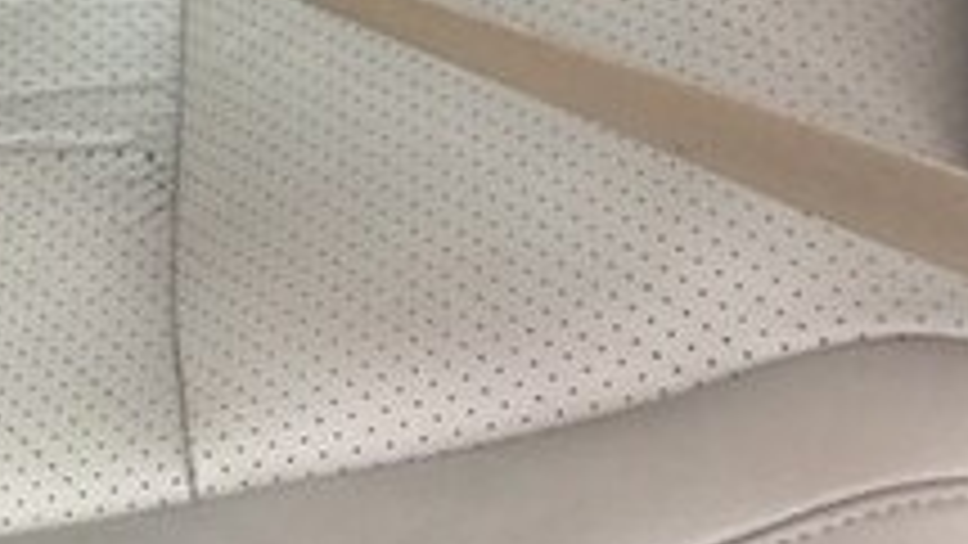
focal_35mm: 97
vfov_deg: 12.1
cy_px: -187
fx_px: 2490
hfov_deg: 21.6
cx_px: 117
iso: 32
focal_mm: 4.15
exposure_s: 1/50
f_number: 2.2
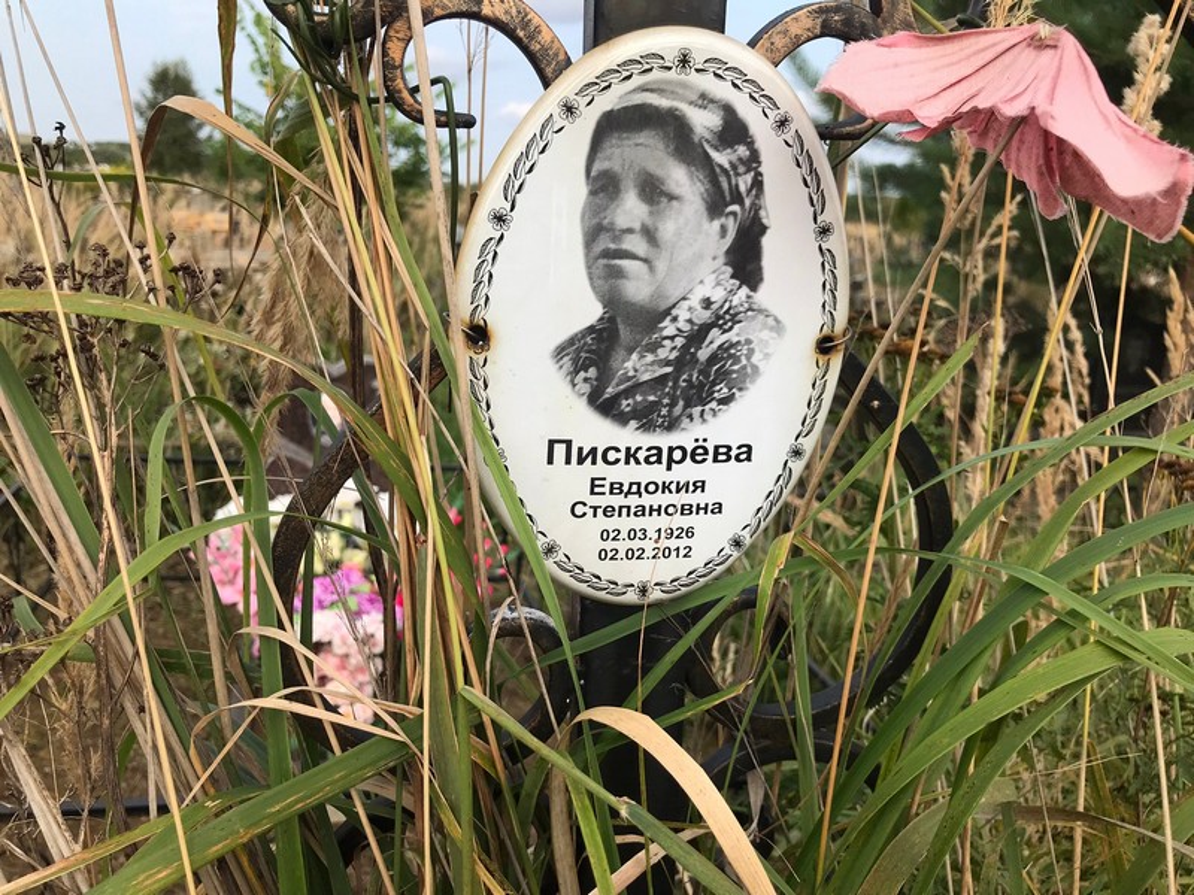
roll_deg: -4.0
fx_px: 966
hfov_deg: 63.4
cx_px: 597
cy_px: 448
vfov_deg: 49.7
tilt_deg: -13.1
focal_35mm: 28
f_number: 1.8
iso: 20
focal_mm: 3.99
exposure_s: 1/1168
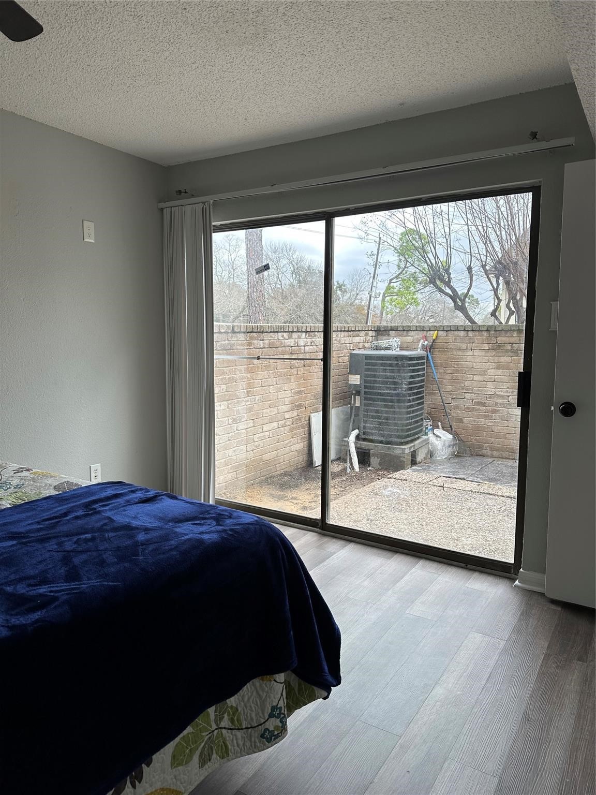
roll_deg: -0.9
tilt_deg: -6.8
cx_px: 298
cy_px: 398
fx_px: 551
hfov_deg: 56.8
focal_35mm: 24
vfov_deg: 71.6
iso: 80
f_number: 1.78
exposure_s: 1/228
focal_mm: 6.86
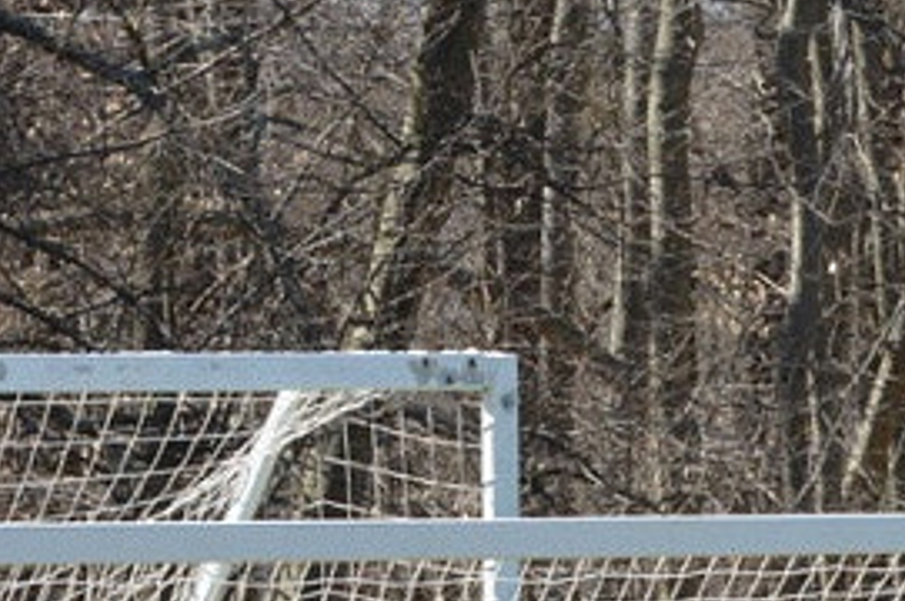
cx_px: 1570
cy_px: 1147
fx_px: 17224
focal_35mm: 686
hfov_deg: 3.0
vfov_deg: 2.0
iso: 1000
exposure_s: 1/160
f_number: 22
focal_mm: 116
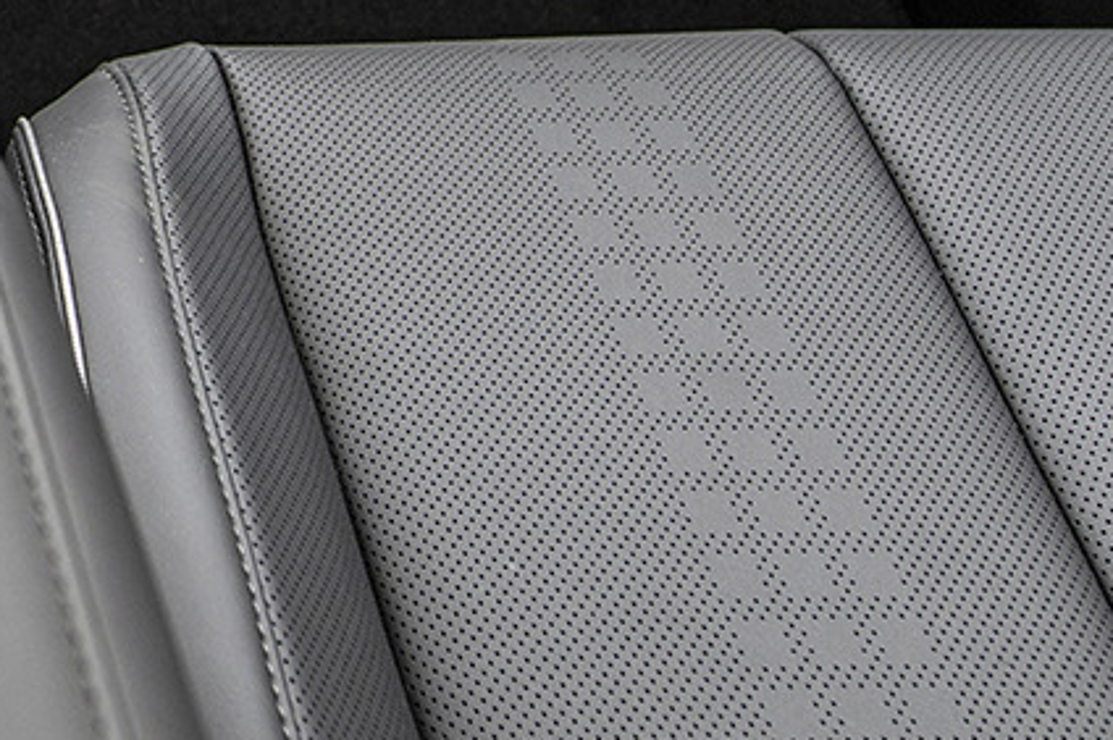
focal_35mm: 87
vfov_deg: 13.7
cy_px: -652
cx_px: -499
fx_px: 2688
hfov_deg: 20.4
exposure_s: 1/50
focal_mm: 18
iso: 200
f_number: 4.5
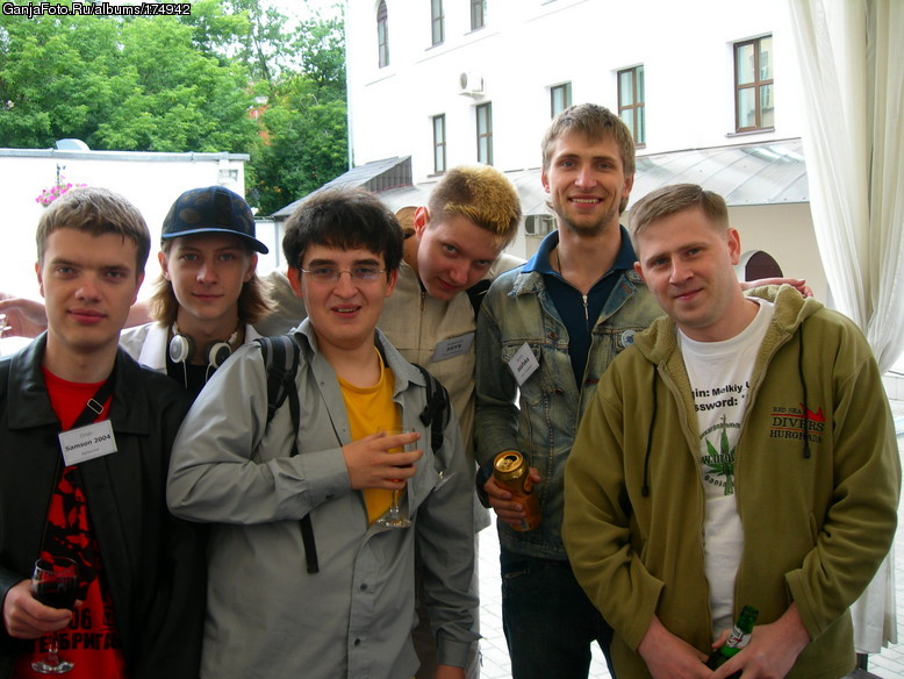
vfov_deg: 37.7
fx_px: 993
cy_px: 340
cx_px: 452
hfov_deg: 49.0
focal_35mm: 38
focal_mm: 7.8
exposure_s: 1/93.3
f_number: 2.8
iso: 50
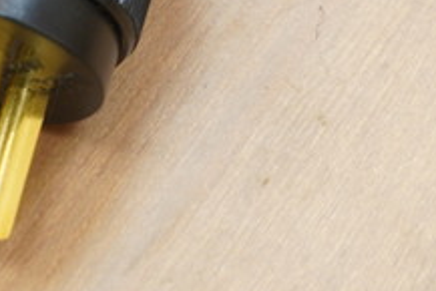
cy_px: -192
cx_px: 58
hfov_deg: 8.4
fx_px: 2942
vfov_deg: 5.6
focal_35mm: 243
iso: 400
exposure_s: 1/15
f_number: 5.6
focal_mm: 45
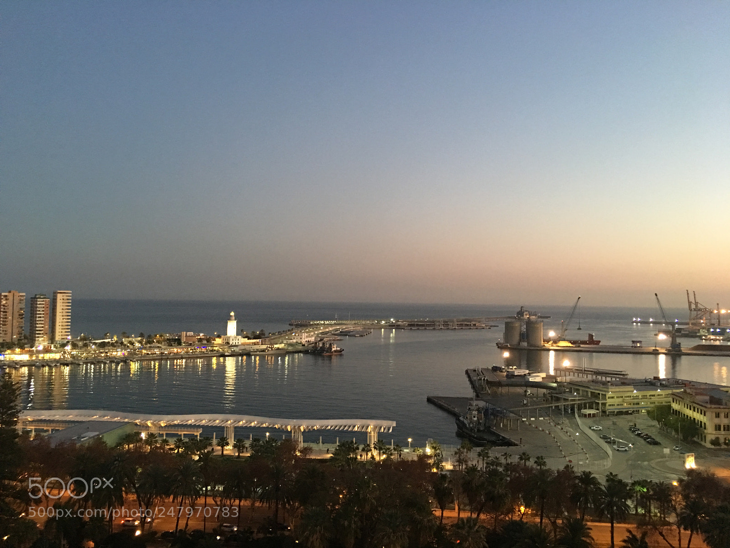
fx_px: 612
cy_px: 274
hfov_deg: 61.7
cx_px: 365
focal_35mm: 29
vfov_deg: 48.2
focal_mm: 4.15
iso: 160
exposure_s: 1/8
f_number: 2.2
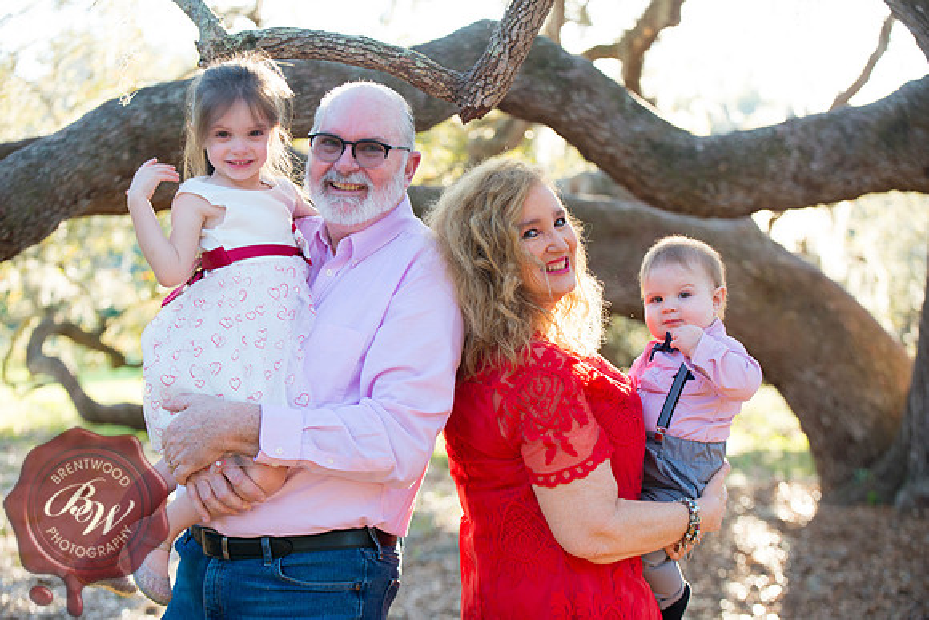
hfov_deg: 28.8
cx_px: 464
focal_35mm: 70
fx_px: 1807
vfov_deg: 19.5
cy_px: 310
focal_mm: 70
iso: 200
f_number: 3.5
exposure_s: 1/125
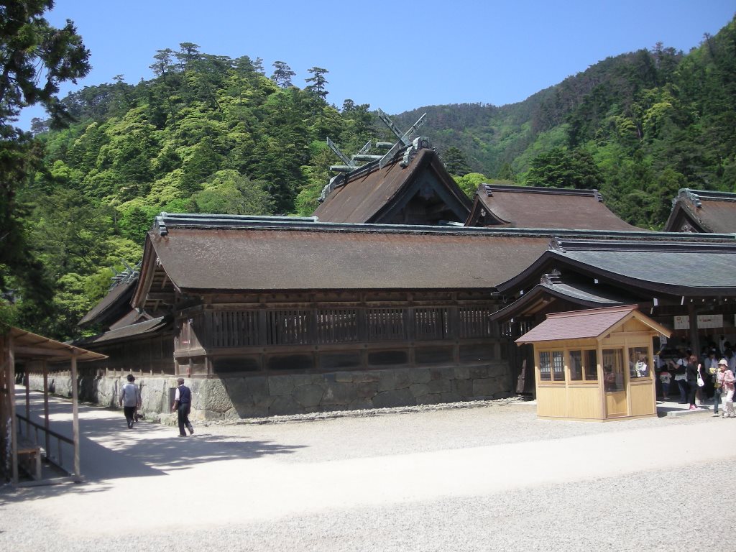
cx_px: 368
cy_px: 276
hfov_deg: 52.6
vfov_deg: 40.7
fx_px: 744
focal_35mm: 35
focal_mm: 5.7
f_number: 5.7
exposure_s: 1/168
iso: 50
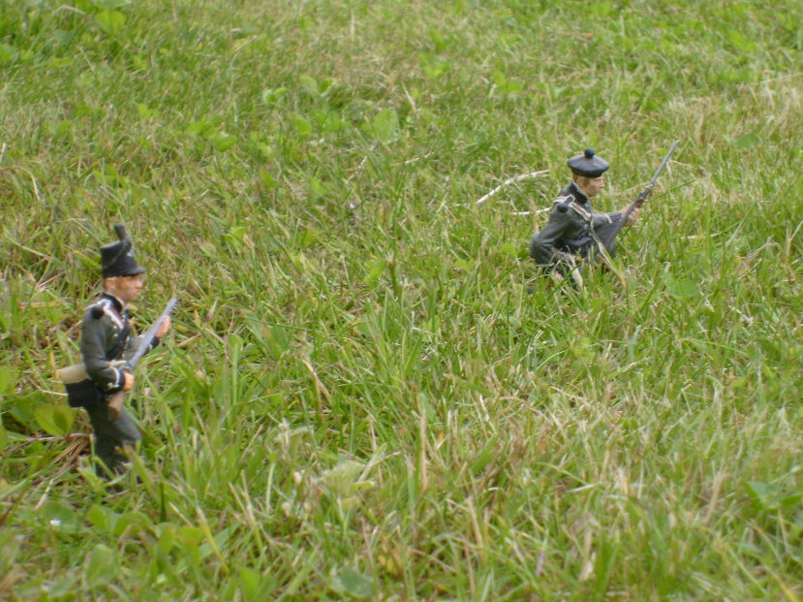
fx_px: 3038
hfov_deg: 15.1
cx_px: 372
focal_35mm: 131
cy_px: 306
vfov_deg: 11.3
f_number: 4.9
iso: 80
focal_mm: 17.4
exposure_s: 1/180
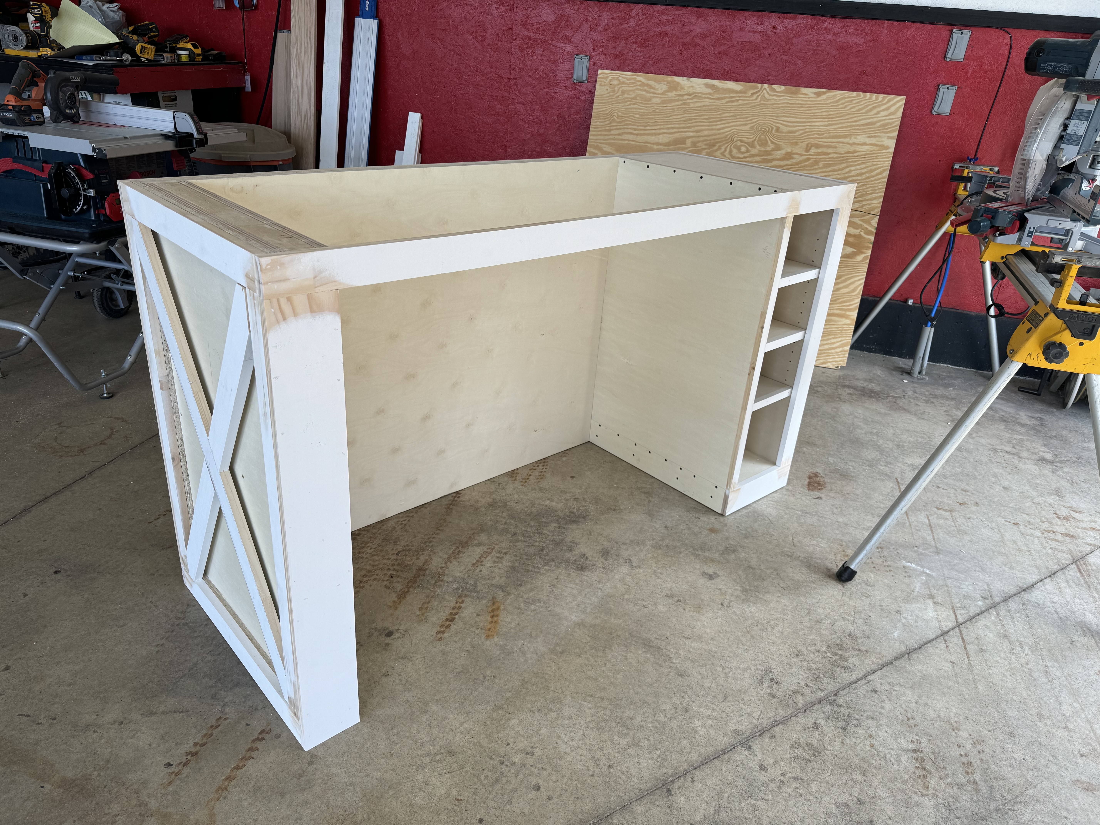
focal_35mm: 24
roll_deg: -4.3
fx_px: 763
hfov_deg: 71.6
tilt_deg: -25.5
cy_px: 412
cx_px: 550
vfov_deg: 56.8
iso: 80
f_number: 1.78
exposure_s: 1/338
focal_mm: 6.76
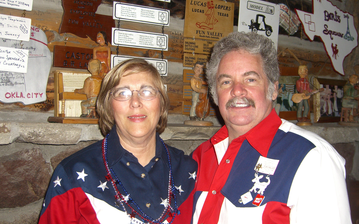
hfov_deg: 48.2
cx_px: 177
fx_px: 401
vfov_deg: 31.2
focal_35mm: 41
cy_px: 116
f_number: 2.8
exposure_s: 1/60
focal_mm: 7.9
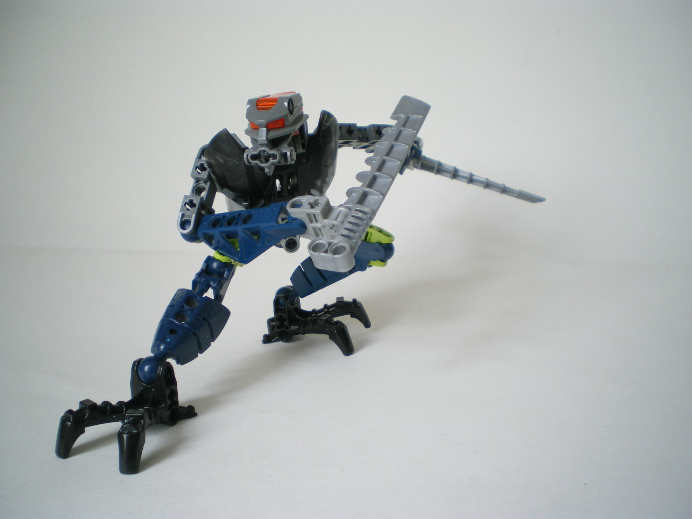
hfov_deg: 51.4
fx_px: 720
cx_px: 346
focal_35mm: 36
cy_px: 260
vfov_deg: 39.7
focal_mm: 6.3
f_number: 3.1
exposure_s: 1/50
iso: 64
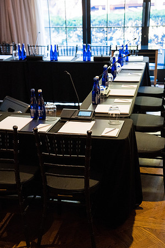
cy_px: 124
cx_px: 82
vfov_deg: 40.3
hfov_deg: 27.5
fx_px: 337
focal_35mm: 49
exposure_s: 1/160
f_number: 3.5
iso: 4500
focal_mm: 49
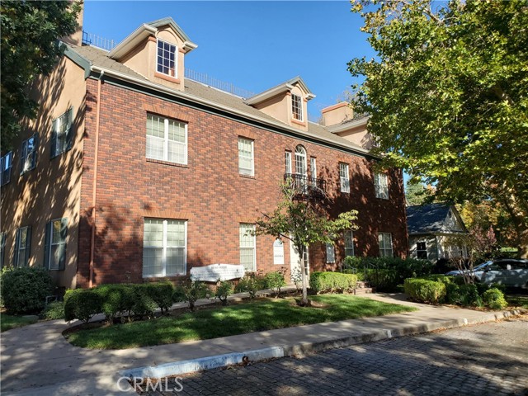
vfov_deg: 53.1
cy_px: 198
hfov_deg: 67.3
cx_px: 264
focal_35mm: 26
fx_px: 397
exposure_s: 1/856
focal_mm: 4.3
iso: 50
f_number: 2.4
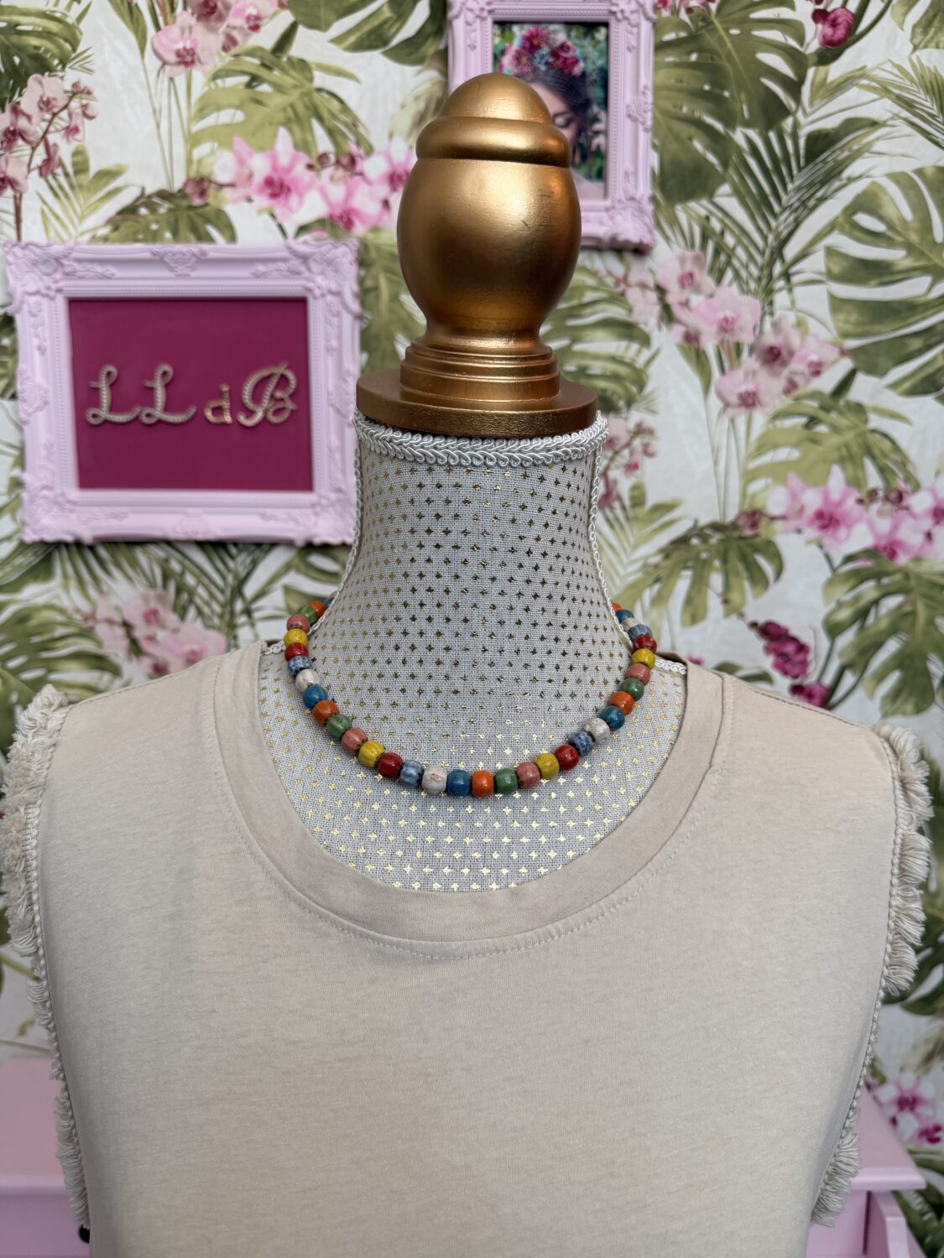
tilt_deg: -8.0
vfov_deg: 71.6
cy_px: 629
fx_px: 873
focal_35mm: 24
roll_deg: +0.4
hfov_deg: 56.8
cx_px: 472
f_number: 1.78
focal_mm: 6.76
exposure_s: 1/100
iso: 125
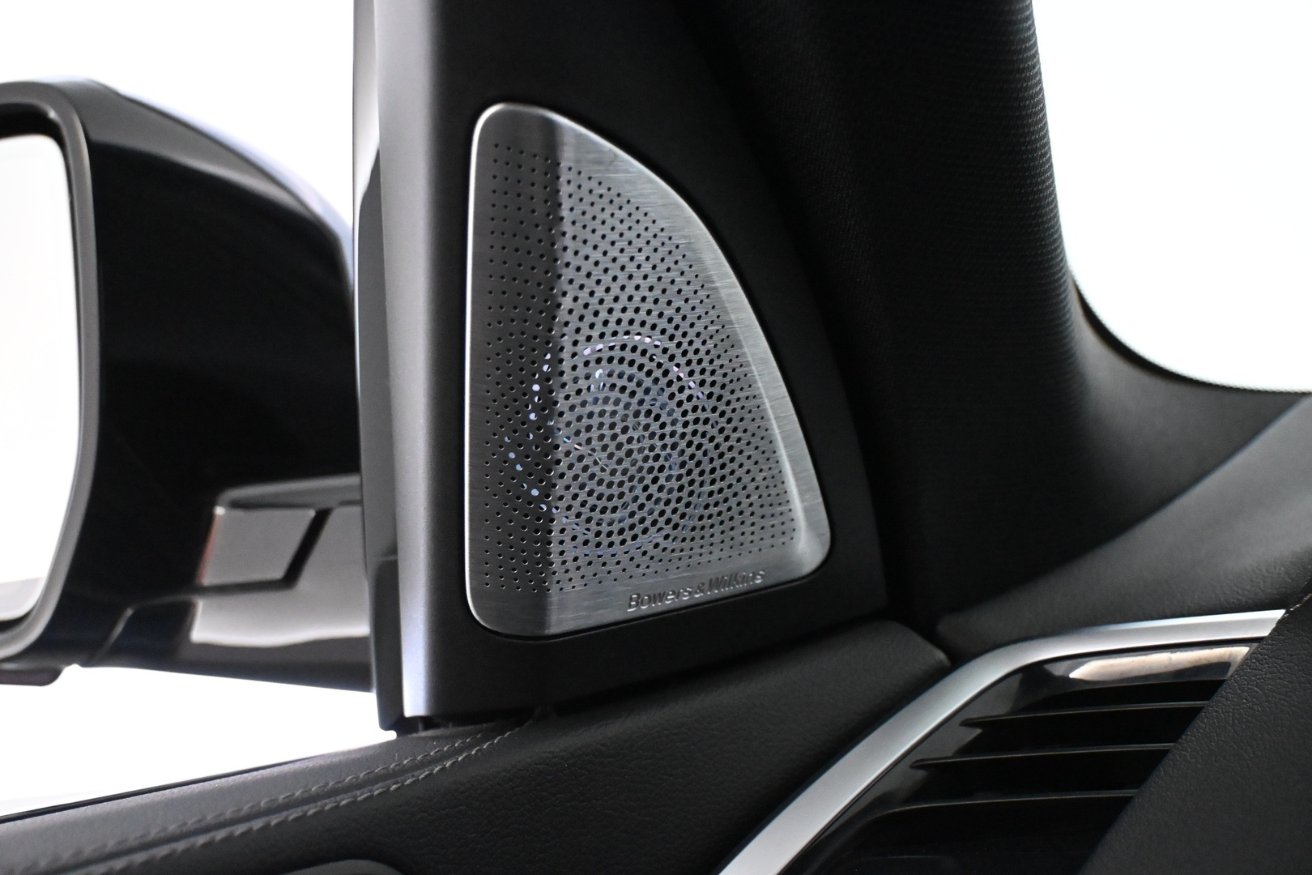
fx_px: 1585
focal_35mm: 44
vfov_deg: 30.8
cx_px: 656
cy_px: 438
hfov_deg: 45.0
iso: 8000
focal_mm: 29
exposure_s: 1/60
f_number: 4.8
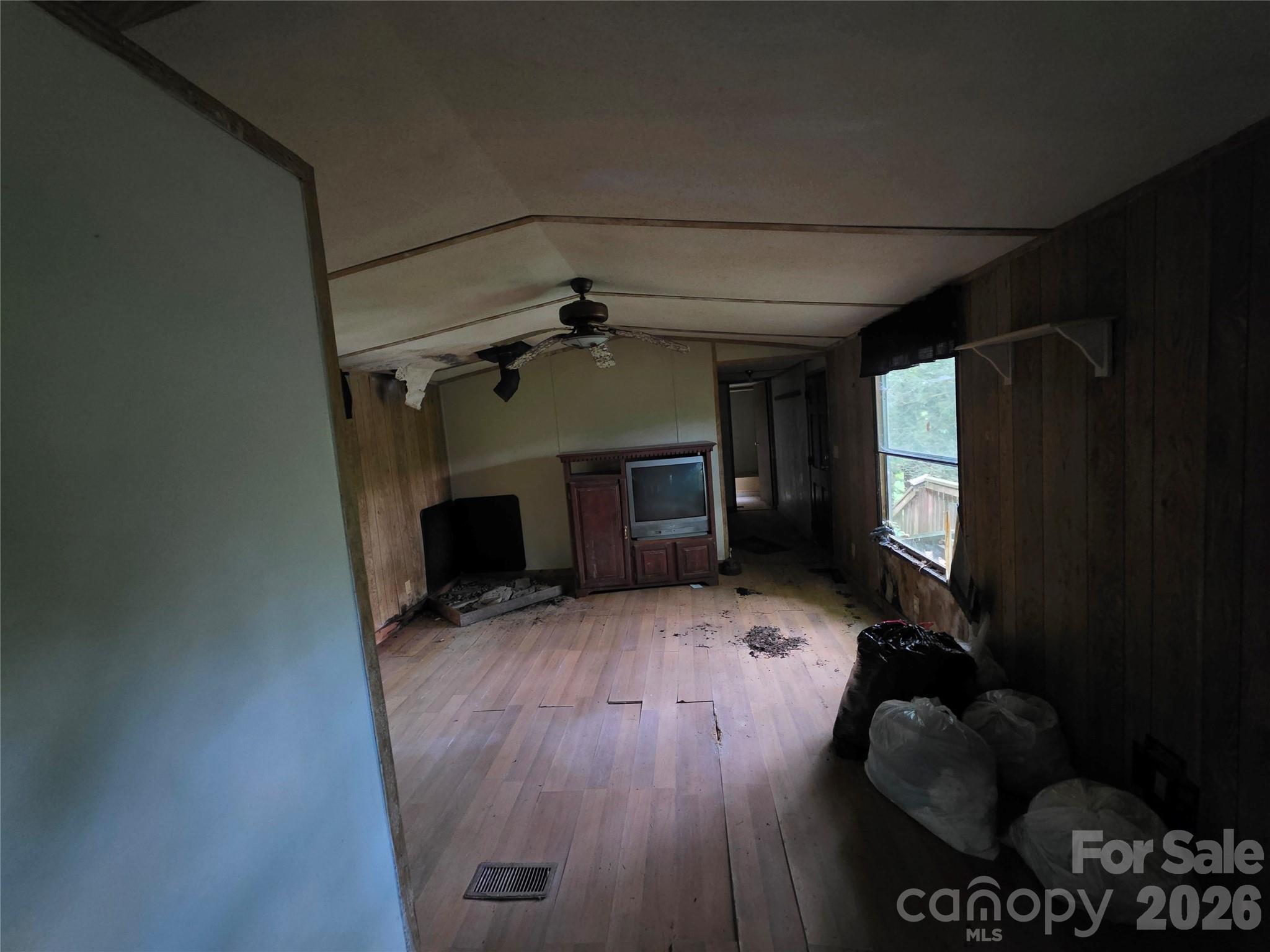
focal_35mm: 13
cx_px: 635
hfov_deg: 106.2
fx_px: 477
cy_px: 476
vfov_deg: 89.9
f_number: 1.9
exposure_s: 1/24
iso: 1600
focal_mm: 2.2
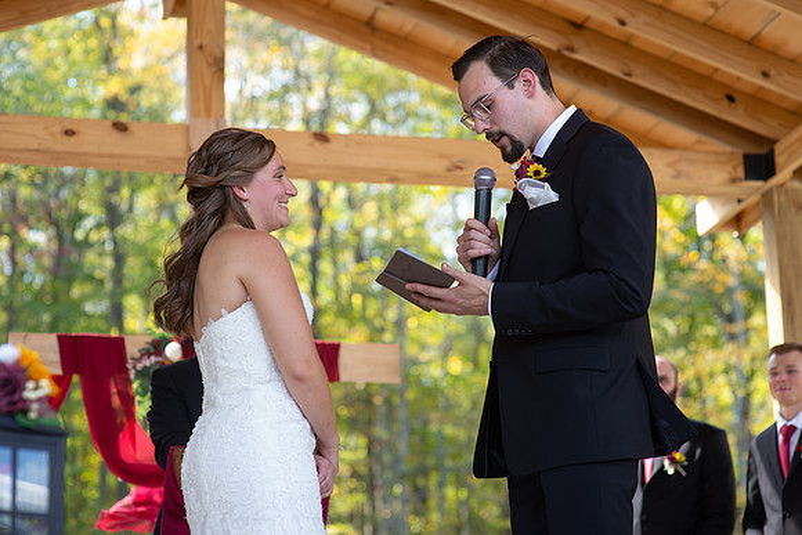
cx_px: 415
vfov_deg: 15.5
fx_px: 1960
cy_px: 258
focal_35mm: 88
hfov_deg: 23.1
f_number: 3.5
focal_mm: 85
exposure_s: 1/250
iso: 400
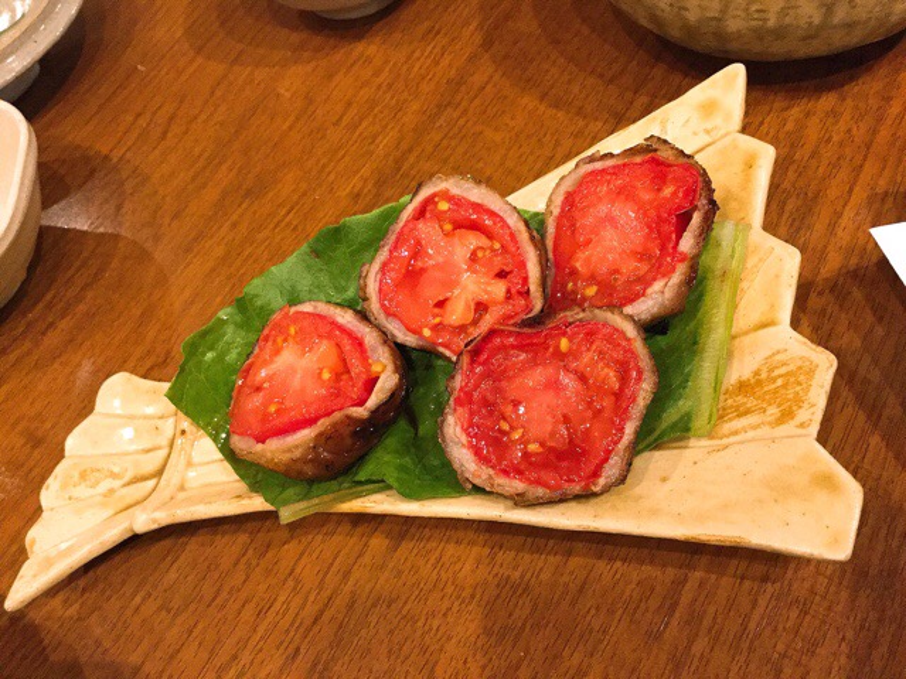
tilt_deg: -56.8
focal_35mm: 31
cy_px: 340
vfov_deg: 45.4
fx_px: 811
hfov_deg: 58.4
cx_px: 453
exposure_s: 1/15
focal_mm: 3.3
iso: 200
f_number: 2.4
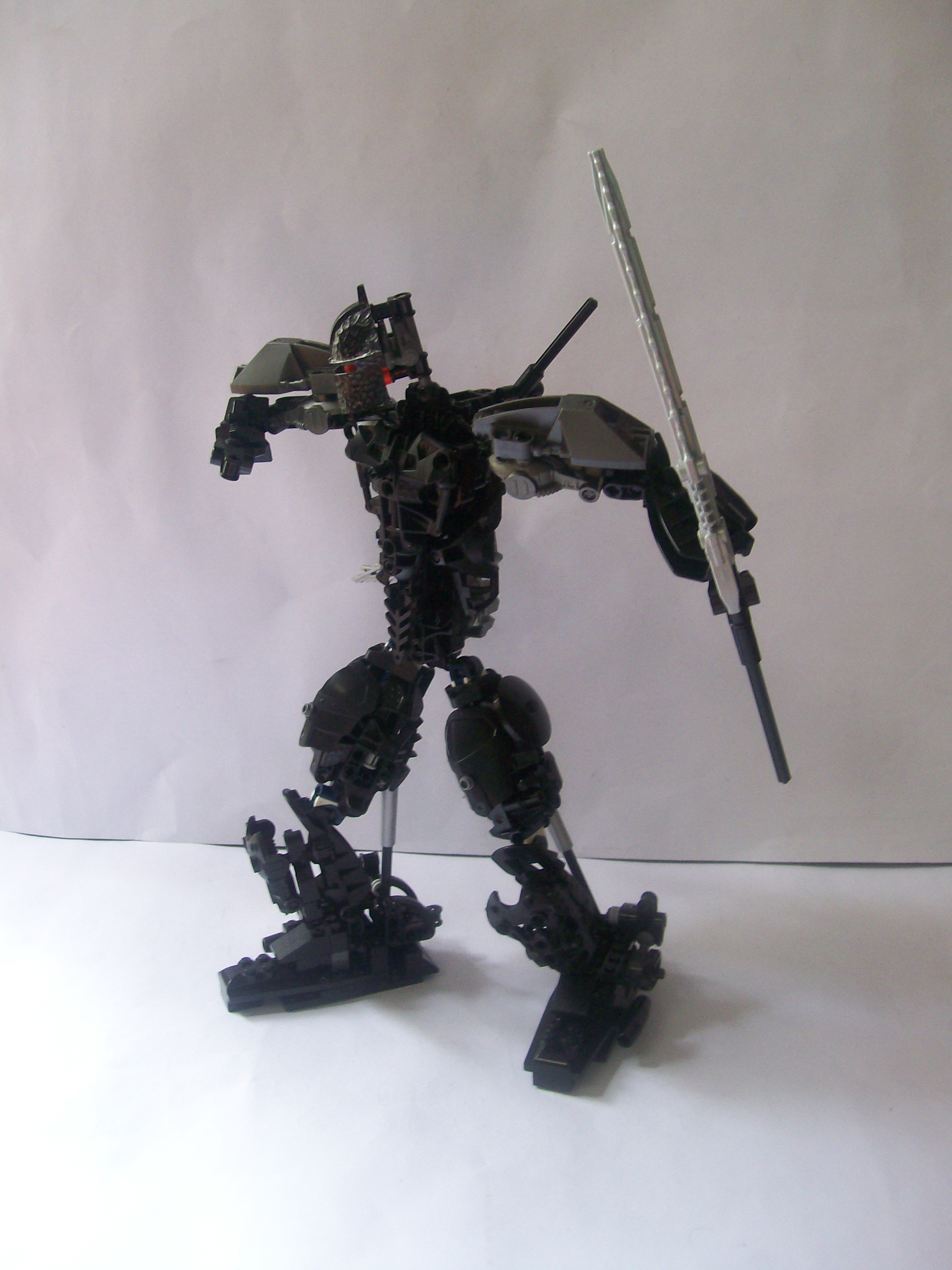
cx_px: 476
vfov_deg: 51.4
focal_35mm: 36
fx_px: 1320
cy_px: 635
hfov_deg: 39.7
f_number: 2.7
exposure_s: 1/32
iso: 101
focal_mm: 6
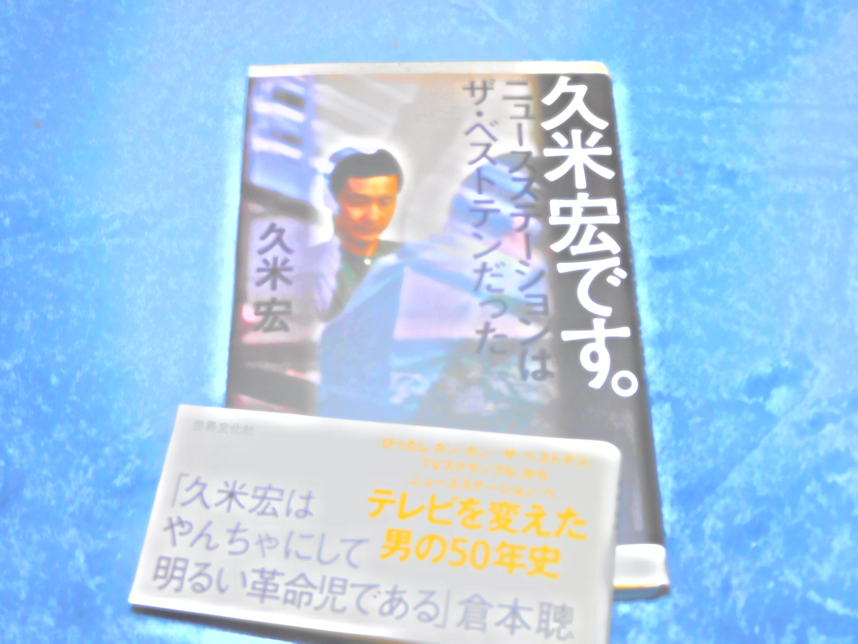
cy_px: 322
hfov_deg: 46.8
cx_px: 429
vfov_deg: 36.0
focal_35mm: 40
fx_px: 991
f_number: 3.8
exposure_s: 1/30
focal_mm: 7.2
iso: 200
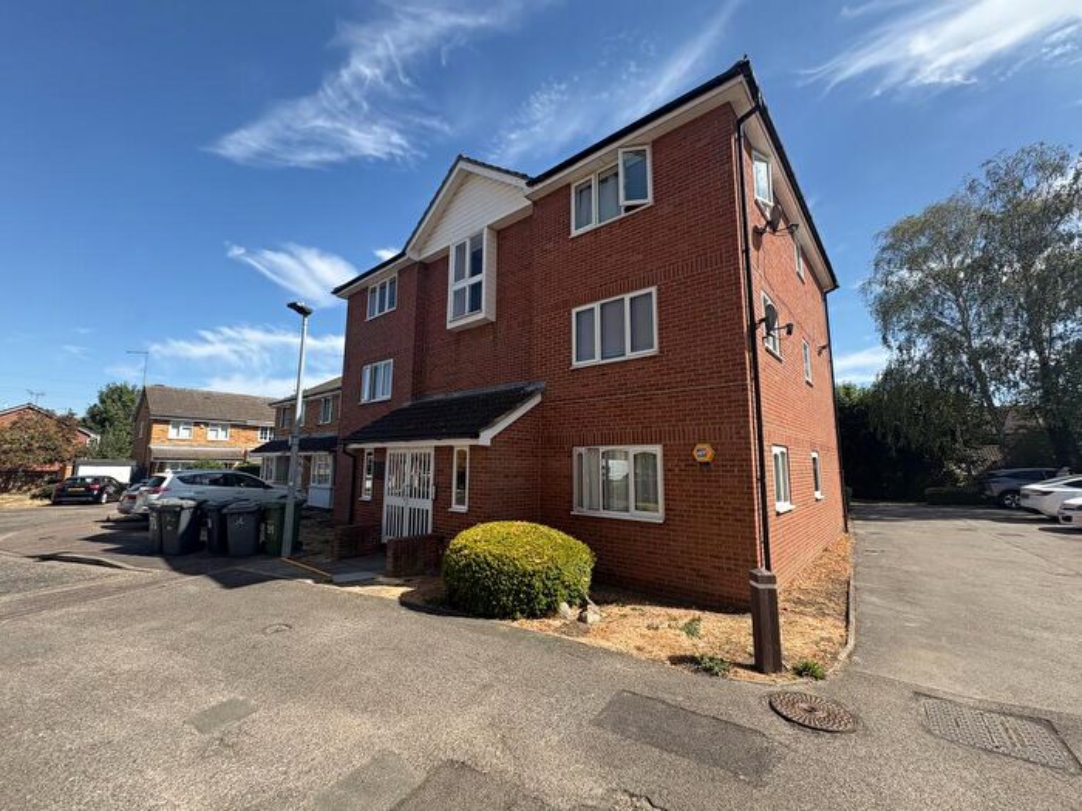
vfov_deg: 85.7
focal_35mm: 14
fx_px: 438
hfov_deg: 102.1
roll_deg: -0.3
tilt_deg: +8.6
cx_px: 541
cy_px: 406
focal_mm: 2.22
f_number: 2.2
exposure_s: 1/821
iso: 64
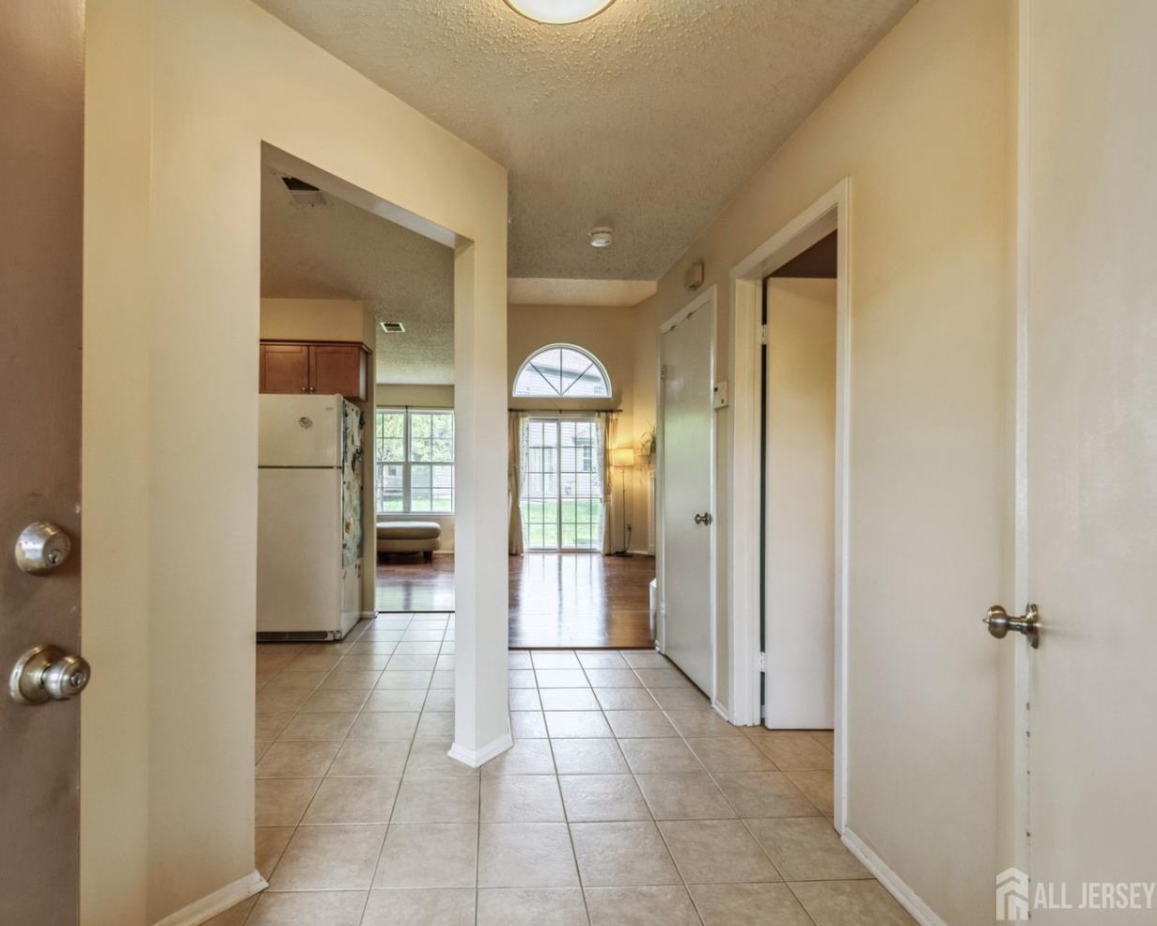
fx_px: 548
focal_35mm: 16
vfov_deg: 80.4
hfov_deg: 92.8
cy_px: 467
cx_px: 524
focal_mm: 14
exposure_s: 1/40
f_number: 8
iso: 200
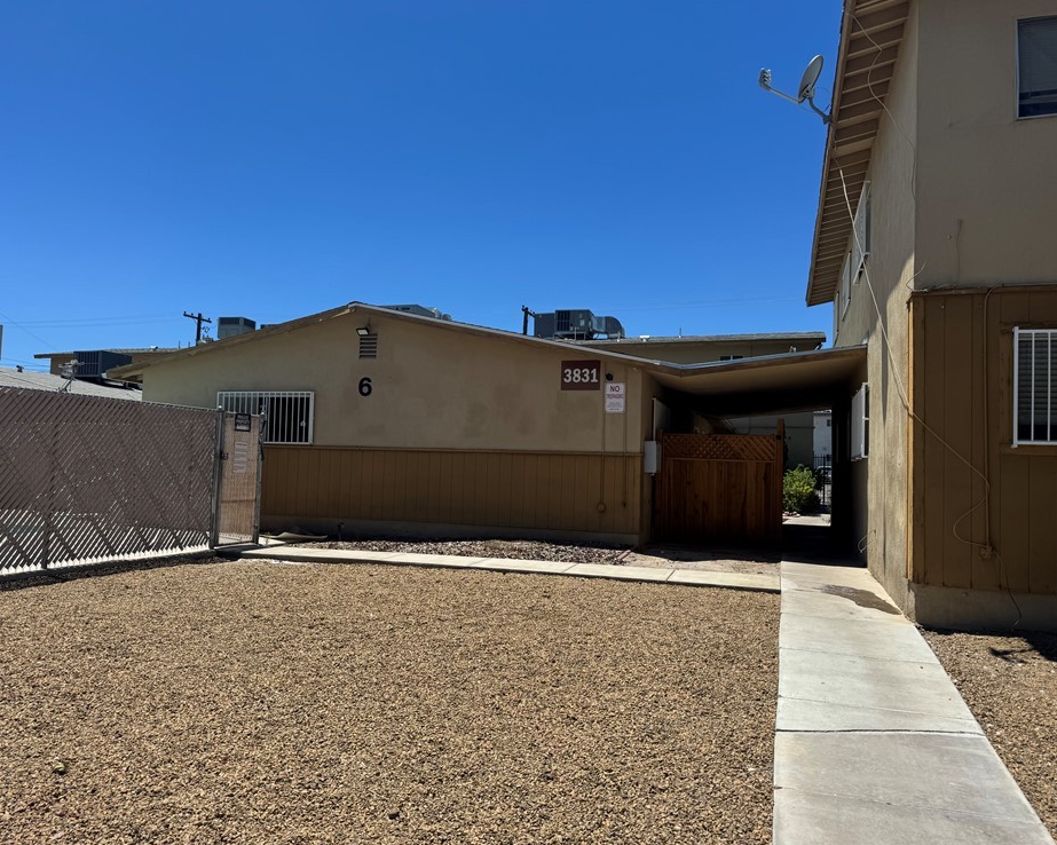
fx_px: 813
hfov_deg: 66.0
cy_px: 435
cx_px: 492
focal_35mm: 26
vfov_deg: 54.9
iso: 80
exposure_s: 1/6410
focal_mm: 6.76
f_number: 1.78
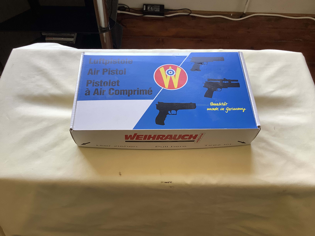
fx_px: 282
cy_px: 118
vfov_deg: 45.4
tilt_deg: -58.0
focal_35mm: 31
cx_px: 158
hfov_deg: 58.4
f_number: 2.4
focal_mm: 3.3
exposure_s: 1/50
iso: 50
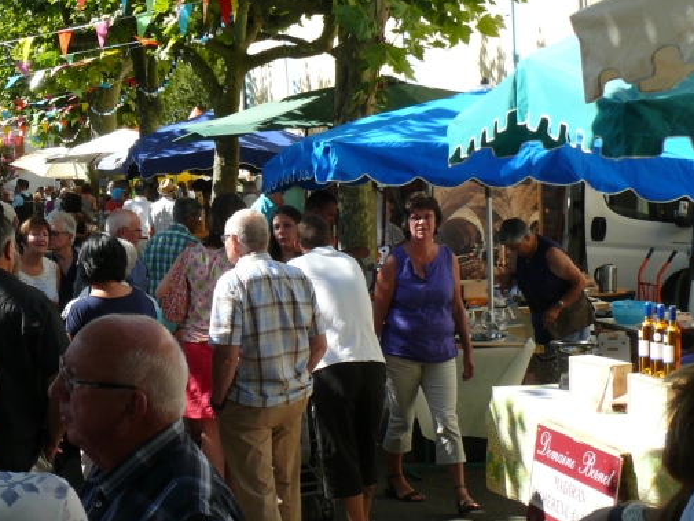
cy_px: 324
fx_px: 1424
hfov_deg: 26.3
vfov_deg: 20.7
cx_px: 47
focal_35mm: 71
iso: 100
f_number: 5
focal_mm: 7.4
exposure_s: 1/200
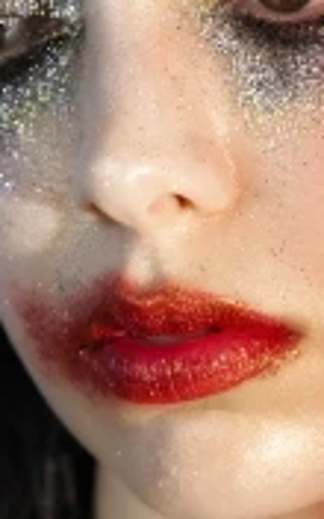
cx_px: 274
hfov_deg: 5.6
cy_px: 59
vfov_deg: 8.9
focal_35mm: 235
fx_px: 3320
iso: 2000
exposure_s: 1/125
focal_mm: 90
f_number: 5.6
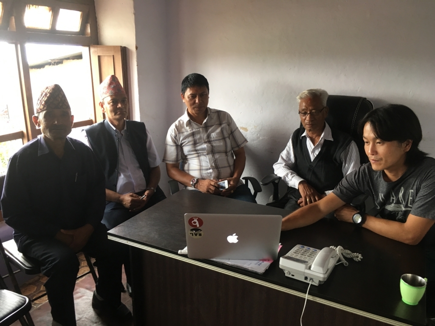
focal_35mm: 29
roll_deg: -0.2
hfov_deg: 61.7
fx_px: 364
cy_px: 163
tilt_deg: -16.2
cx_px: 218
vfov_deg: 48.2
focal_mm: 4.15
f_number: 2.2
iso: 100
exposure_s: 1/33
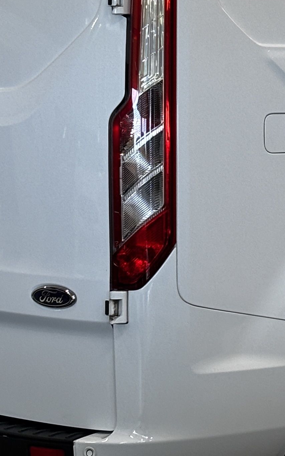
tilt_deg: -4.2
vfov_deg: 12.8
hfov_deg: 7.9
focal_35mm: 163
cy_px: 100
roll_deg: +0.6
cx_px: 396
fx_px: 2025
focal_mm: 5.96
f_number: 1.6
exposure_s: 1/100
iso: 40
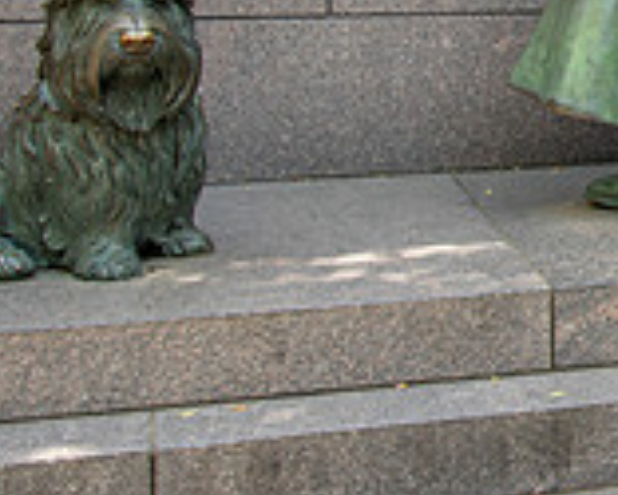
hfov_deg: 17.5
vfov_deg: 16.3
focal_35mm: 92
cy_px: -45
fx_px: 1684
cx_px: 1055
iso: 100
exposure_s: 1/125
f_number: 4
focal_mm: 24
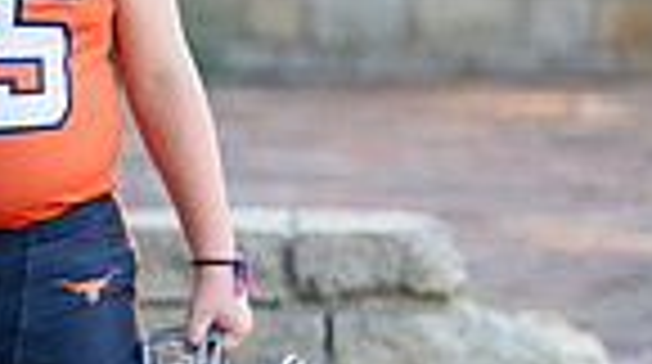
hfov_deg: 8.0
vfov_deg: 4.5
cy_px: 139
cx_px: -108
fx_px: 4643
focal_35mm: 269
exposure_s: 1/1600
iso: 200
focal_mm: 50
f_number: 1.2
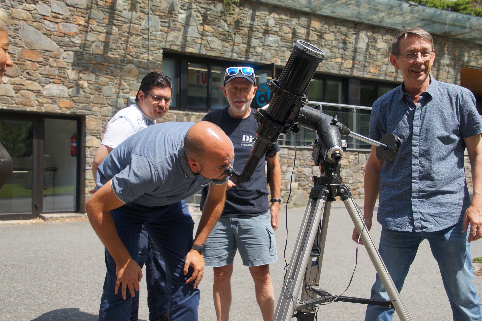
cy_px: 160
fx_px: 562
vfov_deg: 31.9
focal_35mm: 42
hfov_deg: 46.4
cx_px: 241
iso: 100
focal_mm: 28
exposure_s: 1/500
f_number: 4.5
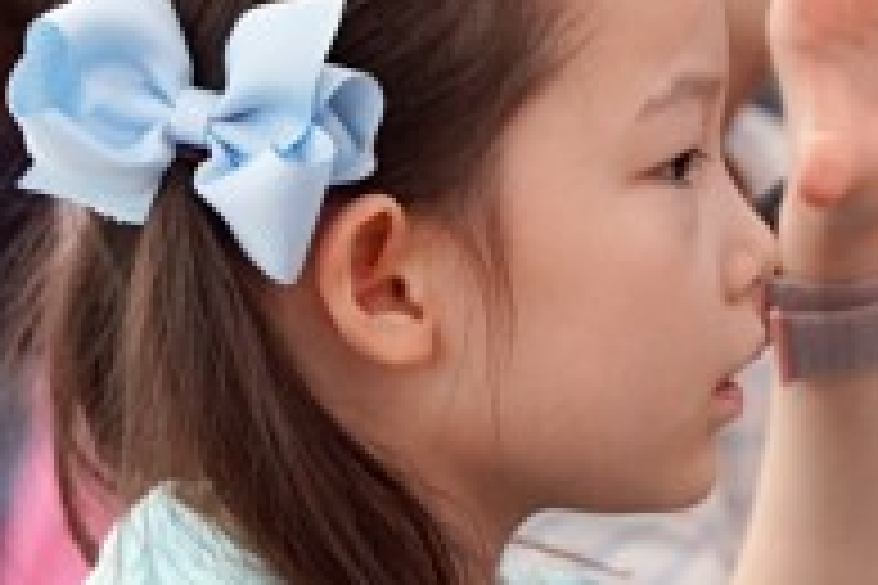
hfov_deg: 2.2
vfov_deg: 1.5
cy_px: 243
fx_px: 22460
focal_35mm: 921
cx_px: 680
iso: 1600
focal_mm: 200
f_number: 4
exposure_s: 1/250
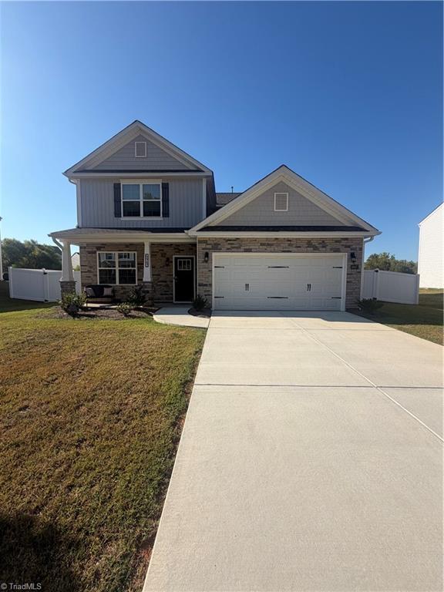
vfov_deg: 102.1
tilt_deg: -4.2
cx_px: 222
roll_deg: -0.4
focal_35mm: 14
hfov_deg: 85.7
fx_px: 239
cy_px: 296
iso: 20
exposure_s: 1/853
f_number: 2.2
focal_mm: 2.22
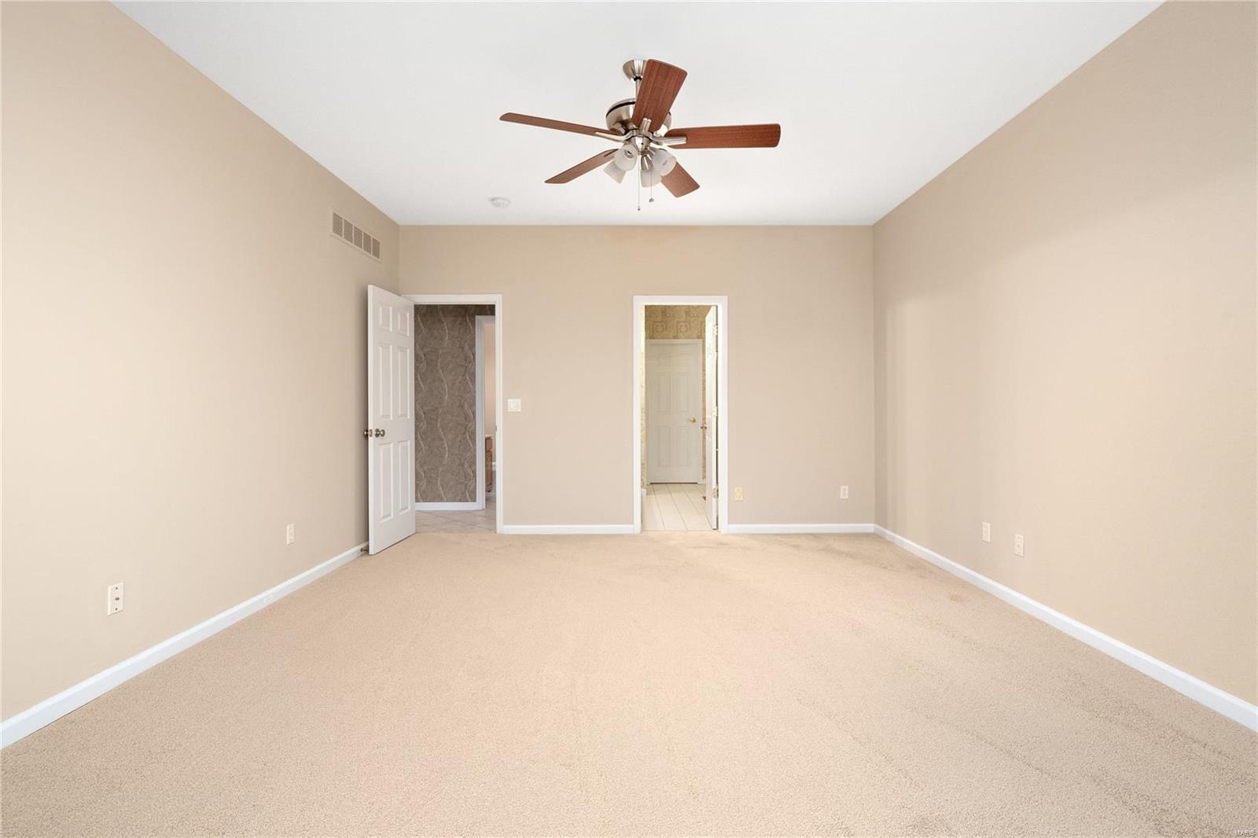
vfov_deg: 73.7
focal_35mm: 16
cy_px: 419
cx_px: 629
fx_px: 559
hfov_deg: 96.7
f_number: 8
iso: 2000
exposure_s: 1/2.5
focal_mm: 8
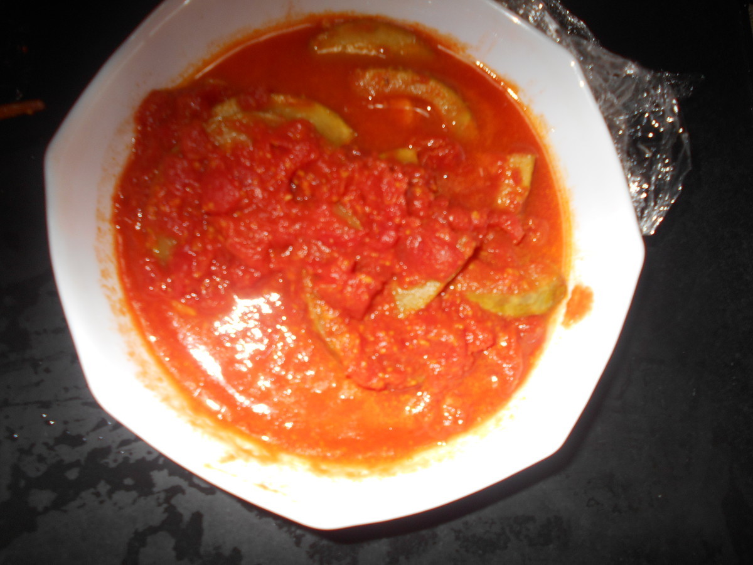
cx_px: 376
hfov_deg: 67.3
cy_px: 282
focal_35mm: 26
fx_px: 566
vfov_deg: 53.1
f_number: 3.2
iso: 80
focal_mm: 4.6
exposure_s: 1/25
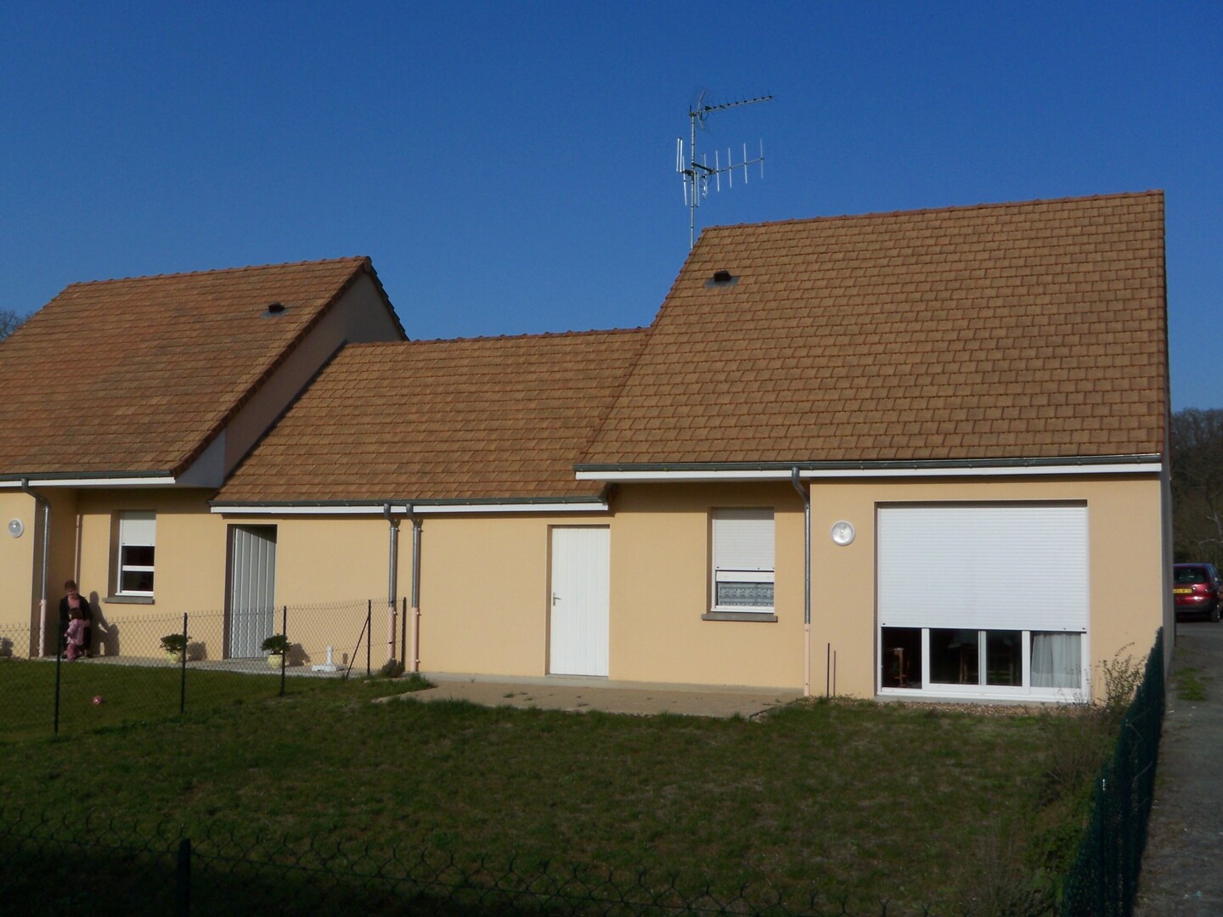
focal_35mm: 39
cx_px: 612
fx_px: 1378
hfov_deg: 47.9
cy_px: 458
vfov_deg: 36.8
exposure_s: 1/320
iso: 50
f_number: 7.1
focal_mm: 6.4
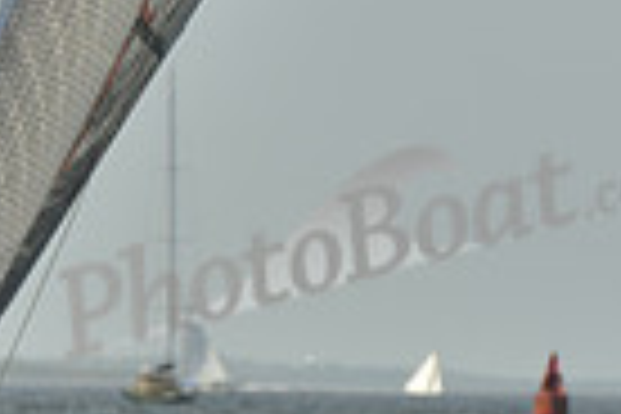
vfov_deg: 1.6
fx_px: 14454
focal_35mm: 838
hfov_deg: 2.5
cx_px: -171
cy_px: 538
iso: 280
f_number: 8
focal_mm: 200
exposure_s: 1/1600
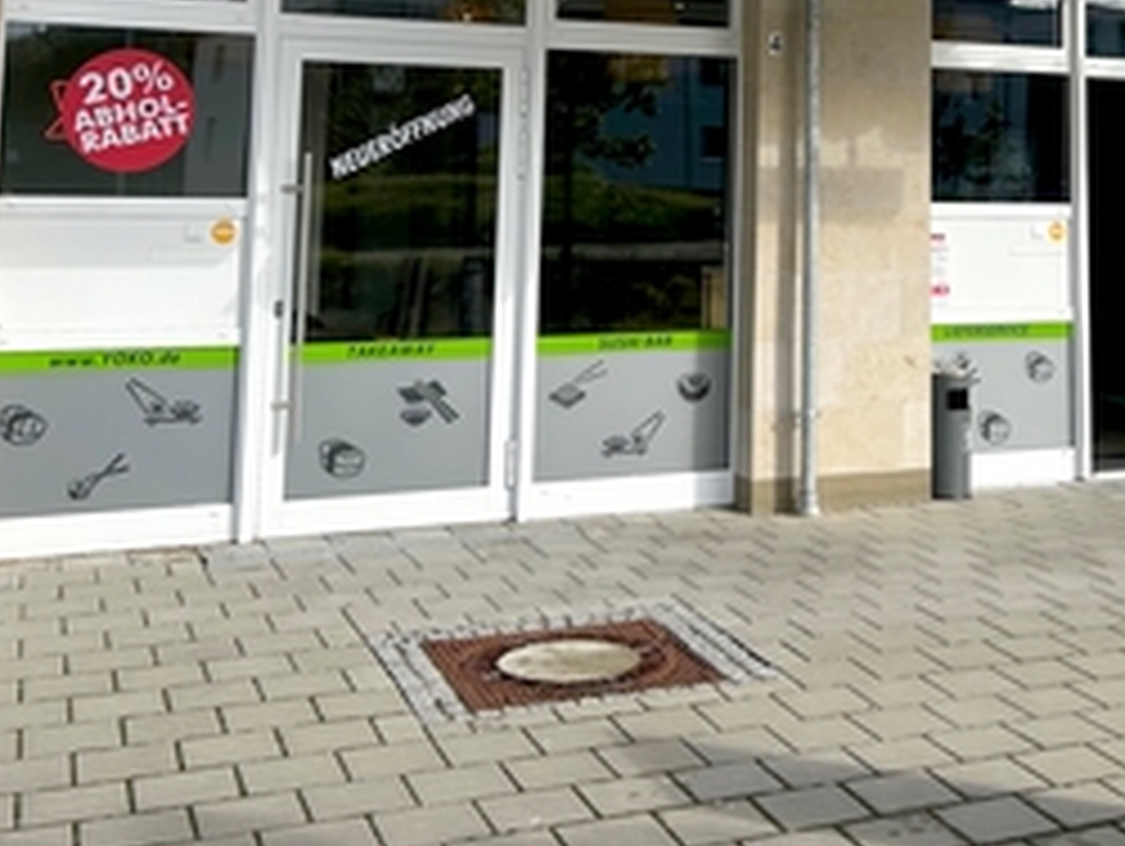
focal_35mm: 52
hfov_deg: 35.7
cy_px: 16
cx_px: 878
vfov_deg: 26.7
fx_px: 1692
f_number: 1.5
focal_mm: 5.7
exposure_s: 1/3165
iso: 50
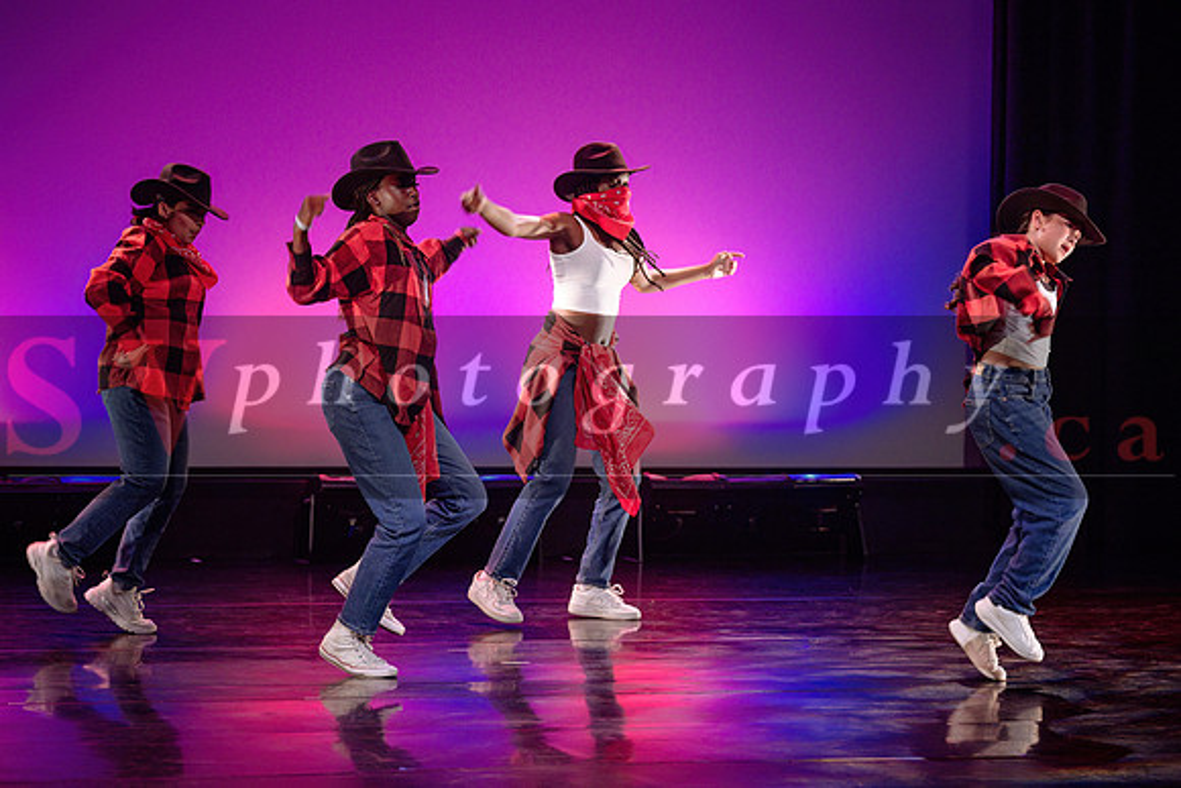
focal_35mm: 143
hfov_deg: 14.3
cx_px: 719
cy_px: 311
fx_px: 4688
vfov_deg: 9.6
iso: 1600
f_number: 2.8
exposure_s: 1/250
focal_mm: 116
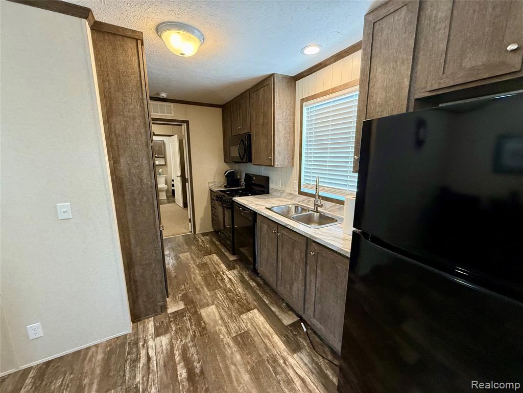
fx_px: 212
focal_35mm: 14
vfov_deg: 85.7
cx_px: 262
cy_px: 196
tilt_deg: -10.9
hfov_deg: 102.1
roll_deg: +0.8
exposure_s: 1/120
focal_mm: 2.22
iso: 400
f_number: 2.2
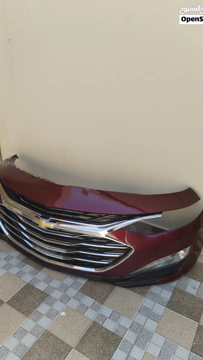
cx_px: 88
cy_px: 181
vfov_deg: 61.0
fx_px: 306
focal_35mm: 32
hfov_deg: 36.6
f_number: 1.8
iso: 100
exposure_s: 1/264
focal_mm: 4.75
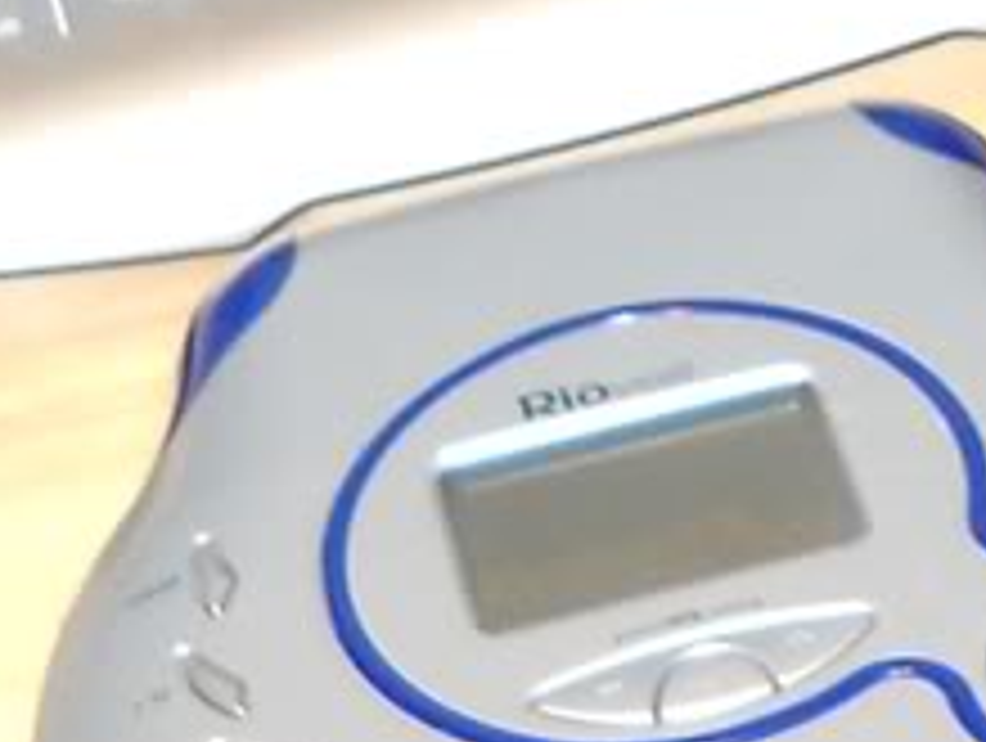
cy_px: -1079
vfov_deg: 5.5
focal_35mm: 261
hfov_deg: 7.1
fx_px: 7447
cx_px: 2470
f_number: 3.1
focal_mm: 6.72
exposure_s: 1/30
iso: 100
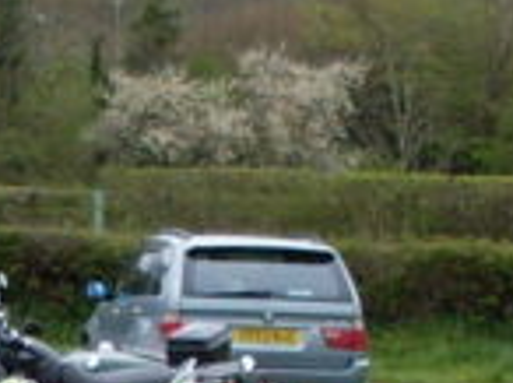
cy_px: 801
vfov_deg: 5.4
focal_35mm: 267
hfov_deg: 7.3
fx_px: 3950
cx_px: -274
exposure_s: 1/500
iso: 80
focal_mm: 6.3
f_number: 2.8
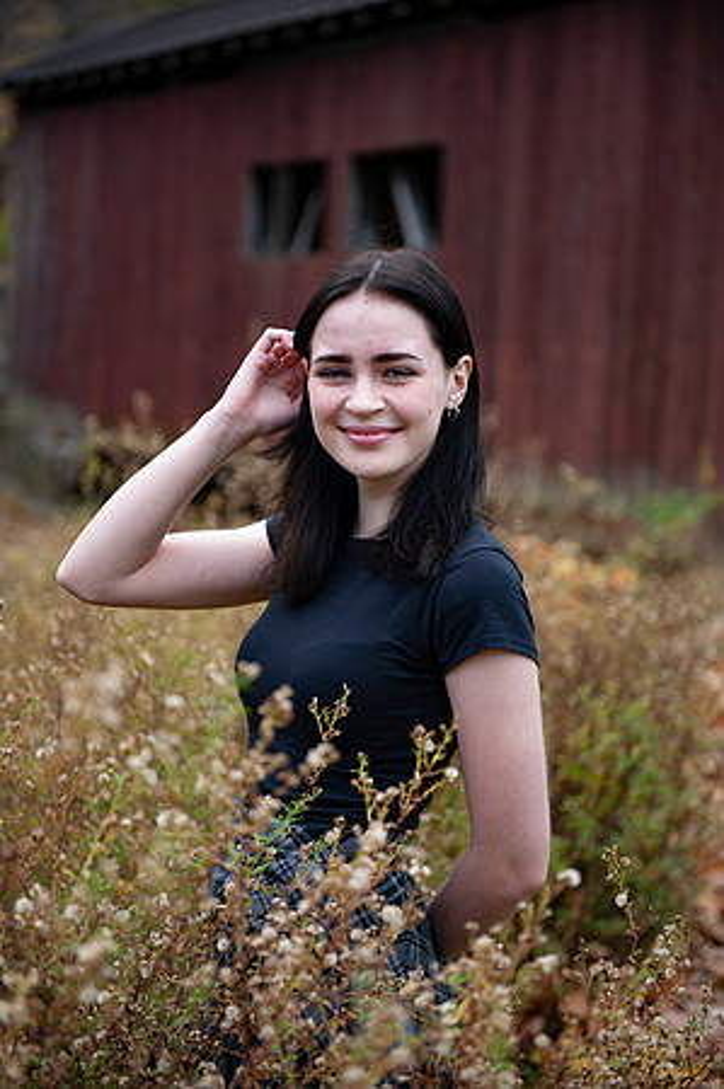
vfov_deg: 28.9
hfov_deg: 19.4
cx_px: 362
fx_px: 2116
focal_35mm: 70
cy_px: 544
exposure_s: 1/400
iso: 100
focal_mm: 70
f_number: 2.8
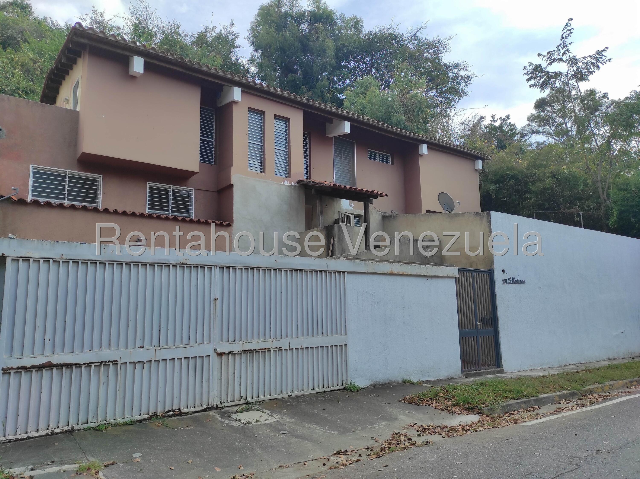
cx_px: 320
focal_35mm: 25
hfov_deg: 69.4
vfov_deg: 54.8
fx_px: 462
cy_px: 240
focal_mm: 5.43
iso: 100
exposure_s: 1/2006
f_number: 1.89
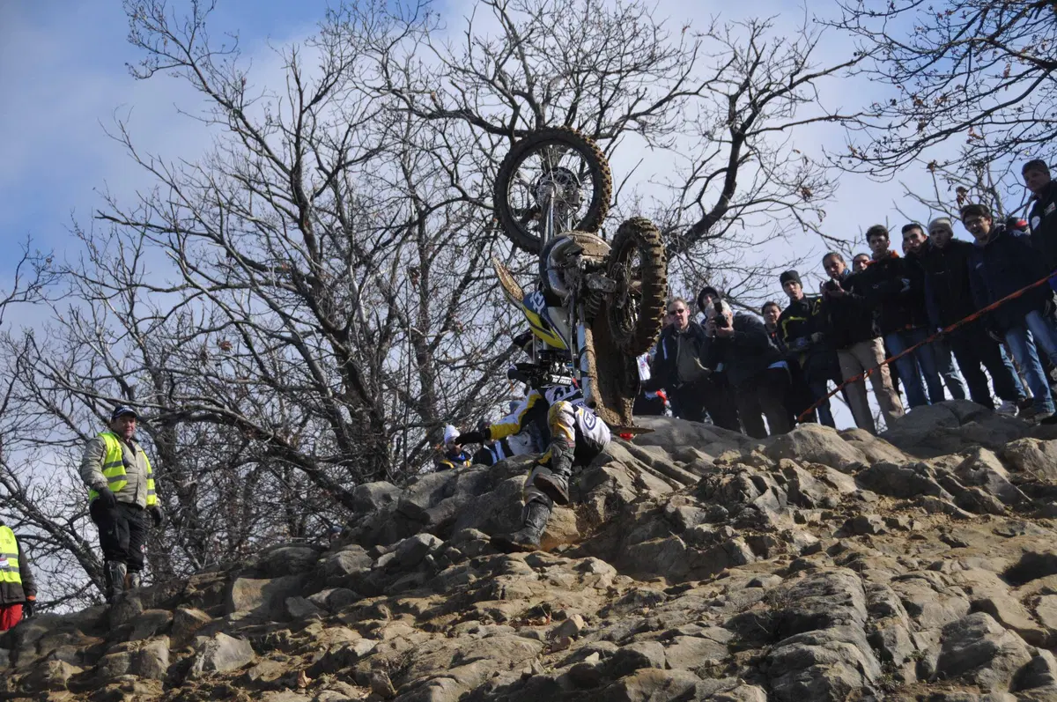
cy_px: 351
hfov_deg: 27.0
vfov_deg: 18.1
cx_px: 528
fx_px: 2199
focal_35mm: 75
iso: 800
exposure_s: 1/6400
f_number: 4.8
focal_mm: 50
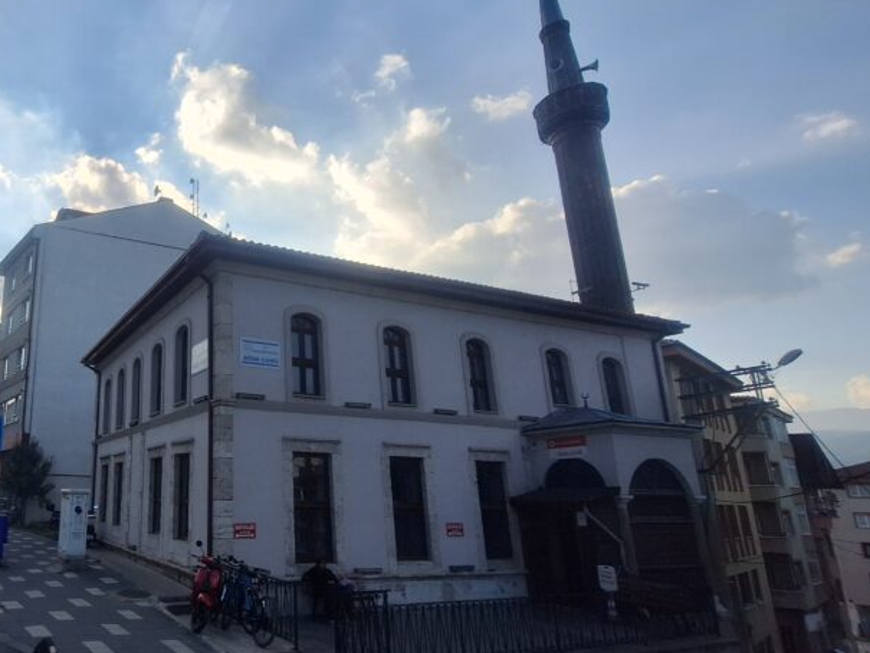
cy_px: 334
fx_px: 553
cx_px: 177
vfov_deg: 61.1
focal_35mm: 22
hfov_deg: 69.1
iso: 40
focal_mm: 1.74
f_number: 2.2
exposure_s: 1/2217
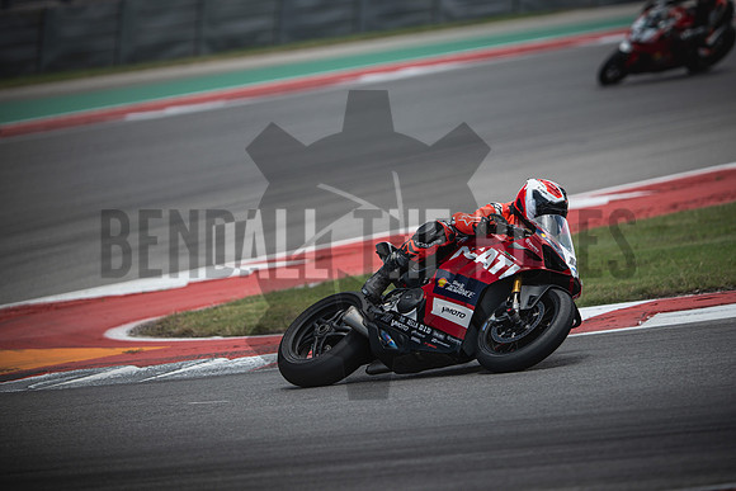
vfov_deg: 4.6
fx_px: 6134
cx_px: 368
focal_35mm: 300
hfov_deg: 6.9
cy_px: 246
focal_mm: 200
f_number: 2
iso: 125
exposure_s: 1/2000
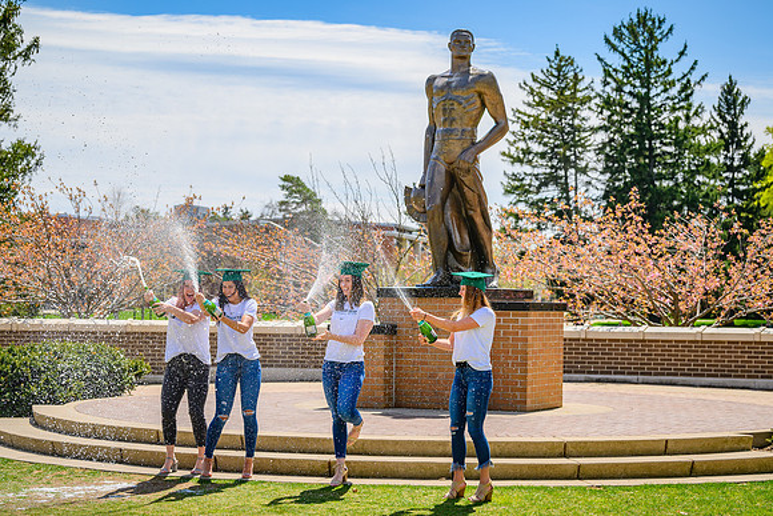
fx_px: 1763
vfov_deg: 16.6
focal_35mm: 82
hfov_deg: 24.7
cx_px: 386
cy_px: 258
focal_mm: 82
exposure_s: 1/2000
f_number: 5.6
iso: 400
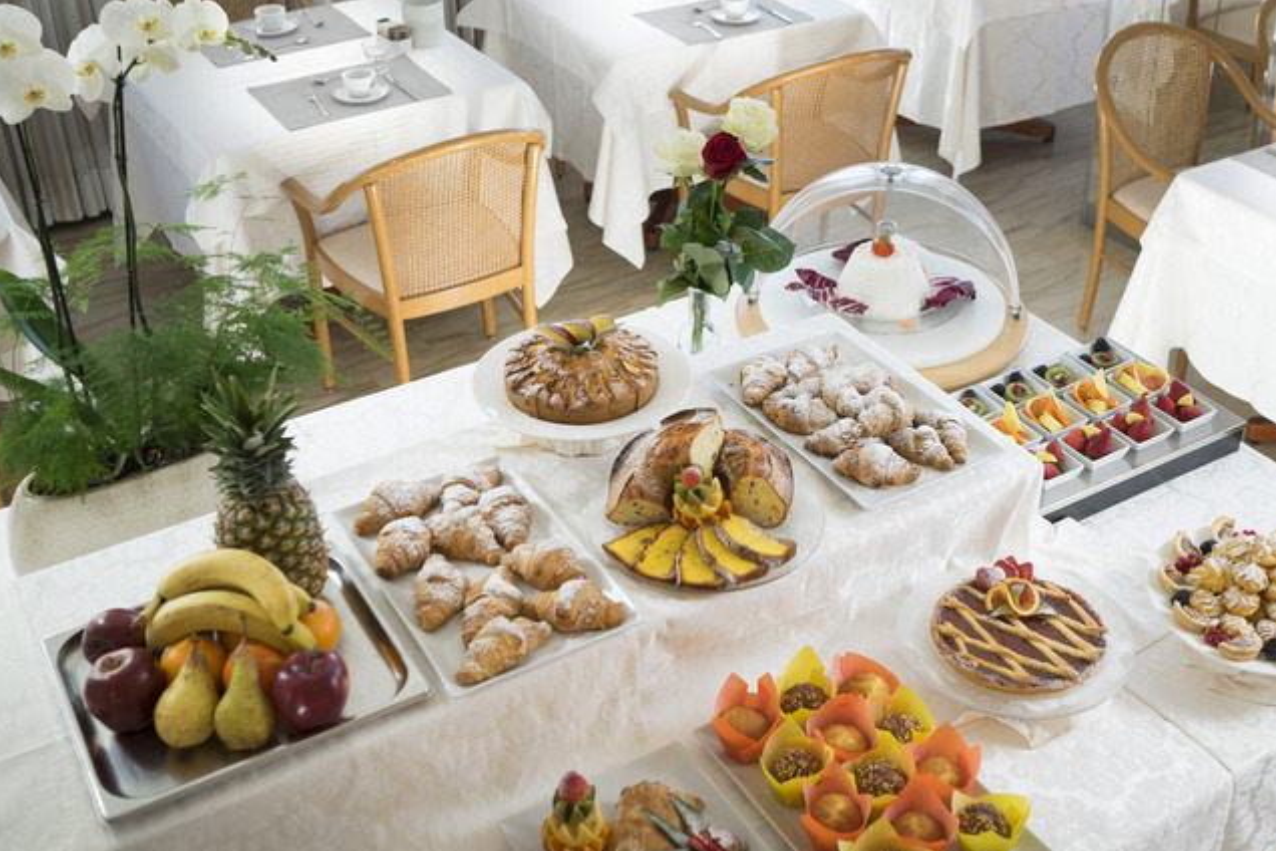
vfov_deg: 30.4
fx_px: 1559
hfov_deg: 44.2
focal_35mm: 44
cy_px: 340
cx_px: 794
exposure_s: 1/100
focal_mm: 35
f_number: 3.5
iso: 100
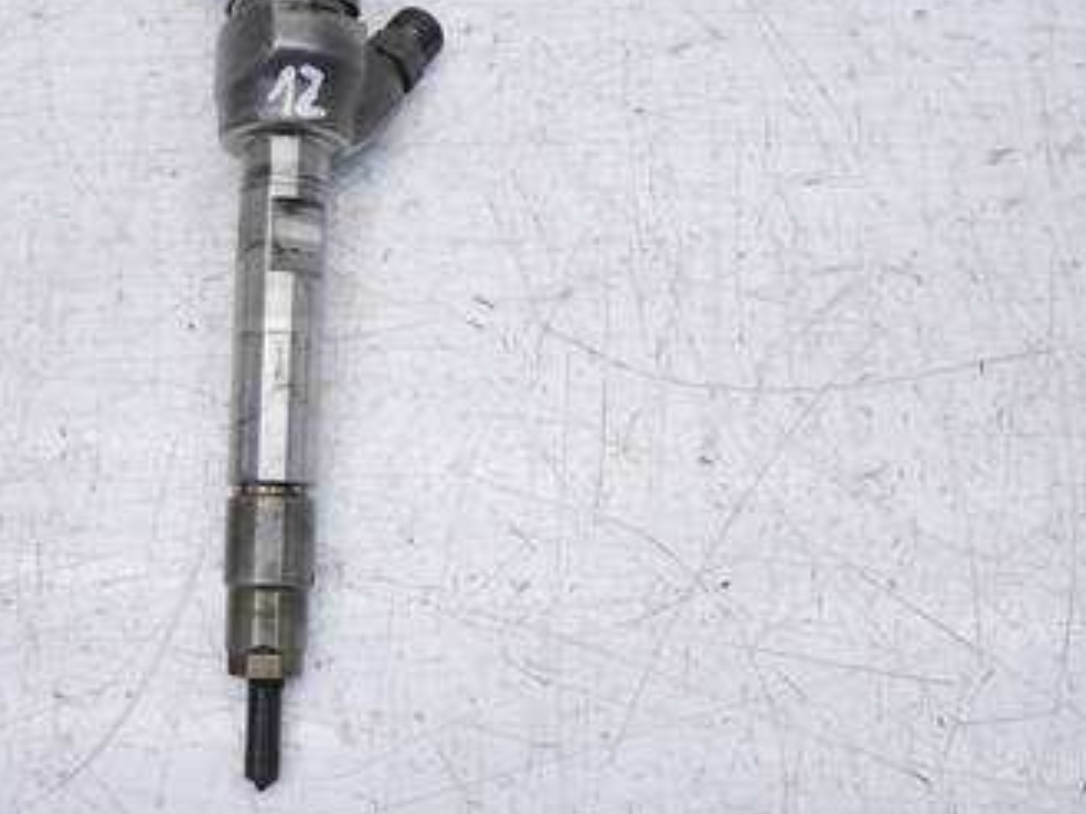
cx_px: 387
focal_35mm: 38
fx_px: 1192
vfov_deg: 37.6
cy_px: 341
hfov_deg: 48.4
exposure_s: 1/125
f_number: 3.6
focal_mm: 13
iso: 200
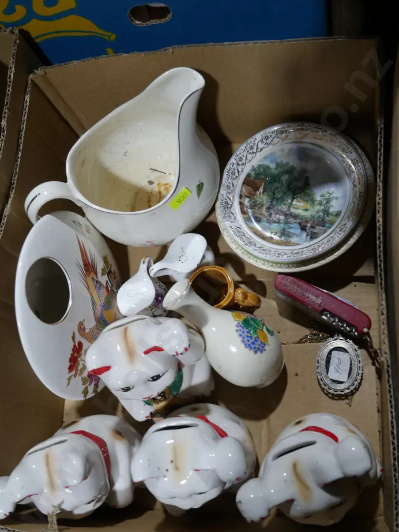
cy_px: 290
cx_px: 206
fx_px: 614
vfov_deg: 46.7
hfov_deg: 36.0
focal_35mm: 40
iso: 200
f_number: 4
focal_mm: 18
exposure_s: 1/80
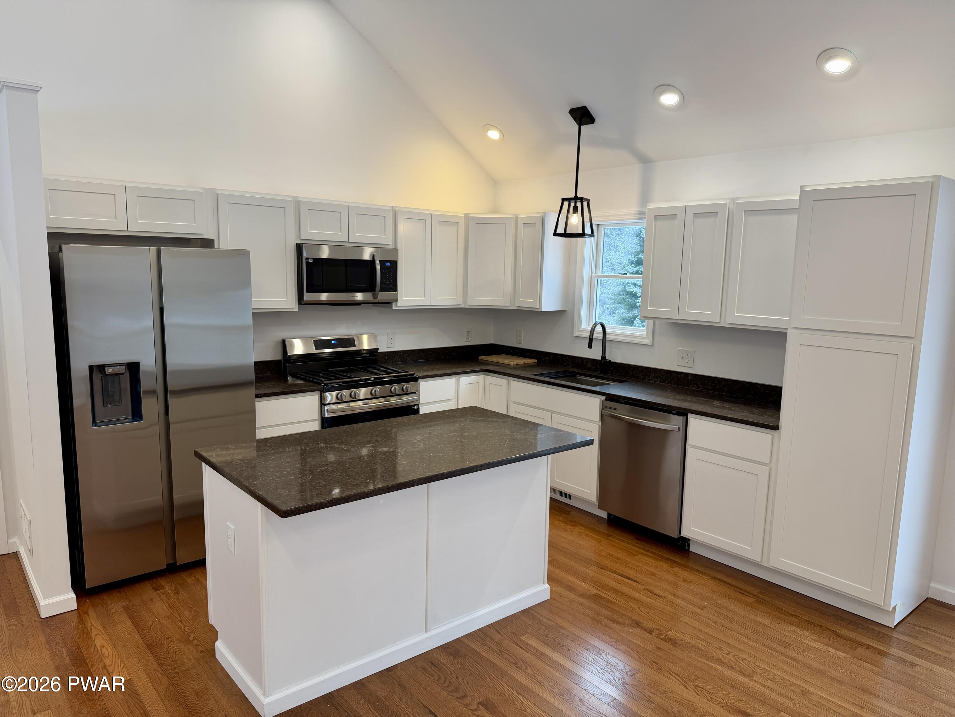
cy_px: 358
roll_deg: -1.2
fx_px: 662
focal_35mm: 24
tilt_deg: -9.5
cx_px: 478
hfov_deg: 71.6
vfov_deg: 56.8
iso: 125
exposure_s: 1/120
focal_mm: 6.76
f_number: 1.78
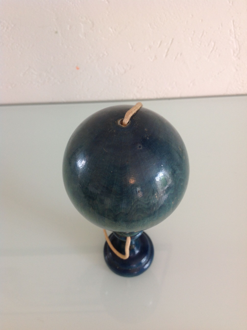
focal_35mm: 35
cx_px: 124
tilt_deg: -53.1
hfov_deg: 40.6
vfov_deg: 52.7
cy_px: 165
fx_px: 334
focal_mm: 4.28
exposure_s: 1/15
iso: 64
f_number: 2.4
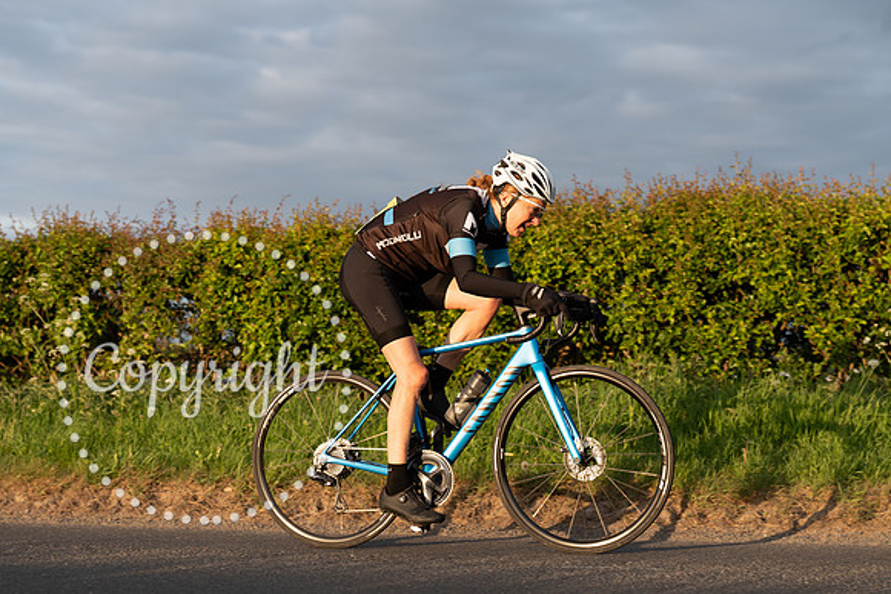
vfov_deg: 19.5
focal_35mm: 70
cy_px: 297
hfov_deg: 28.8
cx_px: 446
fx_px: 1733
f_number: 4
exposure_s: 1/1000
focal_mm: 70
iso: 320
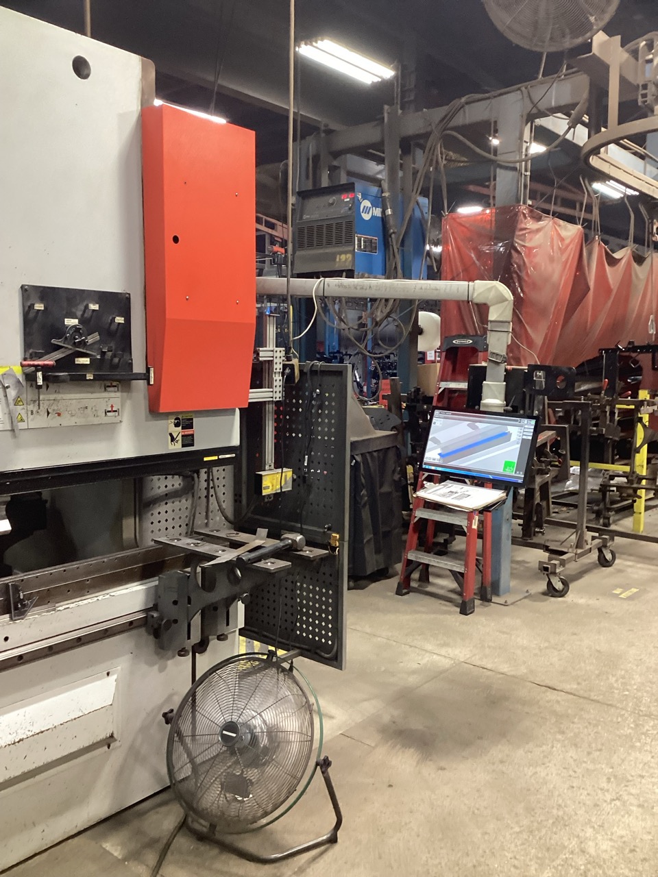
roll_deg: -0.2
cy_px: 438
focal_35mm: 31
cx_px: 329
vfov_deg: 58.4
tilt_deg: -5.6
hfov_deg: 45.4
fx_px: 786
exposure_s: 1/60
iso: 250
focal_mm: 3.3
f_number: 2.4
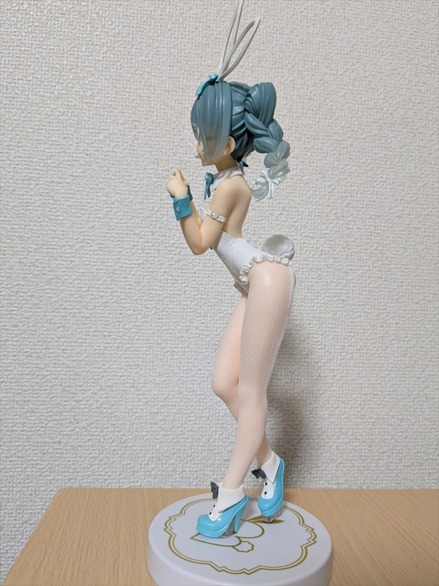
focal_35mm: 27
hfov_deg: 51.4
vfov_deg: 65.3
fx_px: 457
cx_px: 220
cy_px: 293
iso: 92
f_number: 1.73
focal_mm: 4.38
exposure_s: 1/24
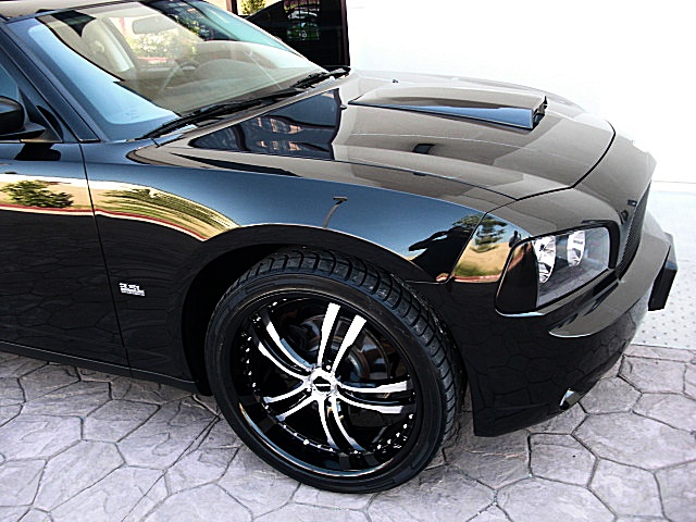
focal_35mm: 36
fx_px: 724
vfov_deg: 39.7
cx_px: 348
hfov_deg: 51.4
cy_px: 261
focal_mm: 6.3
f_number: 2.8
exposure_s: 1/80
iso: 100
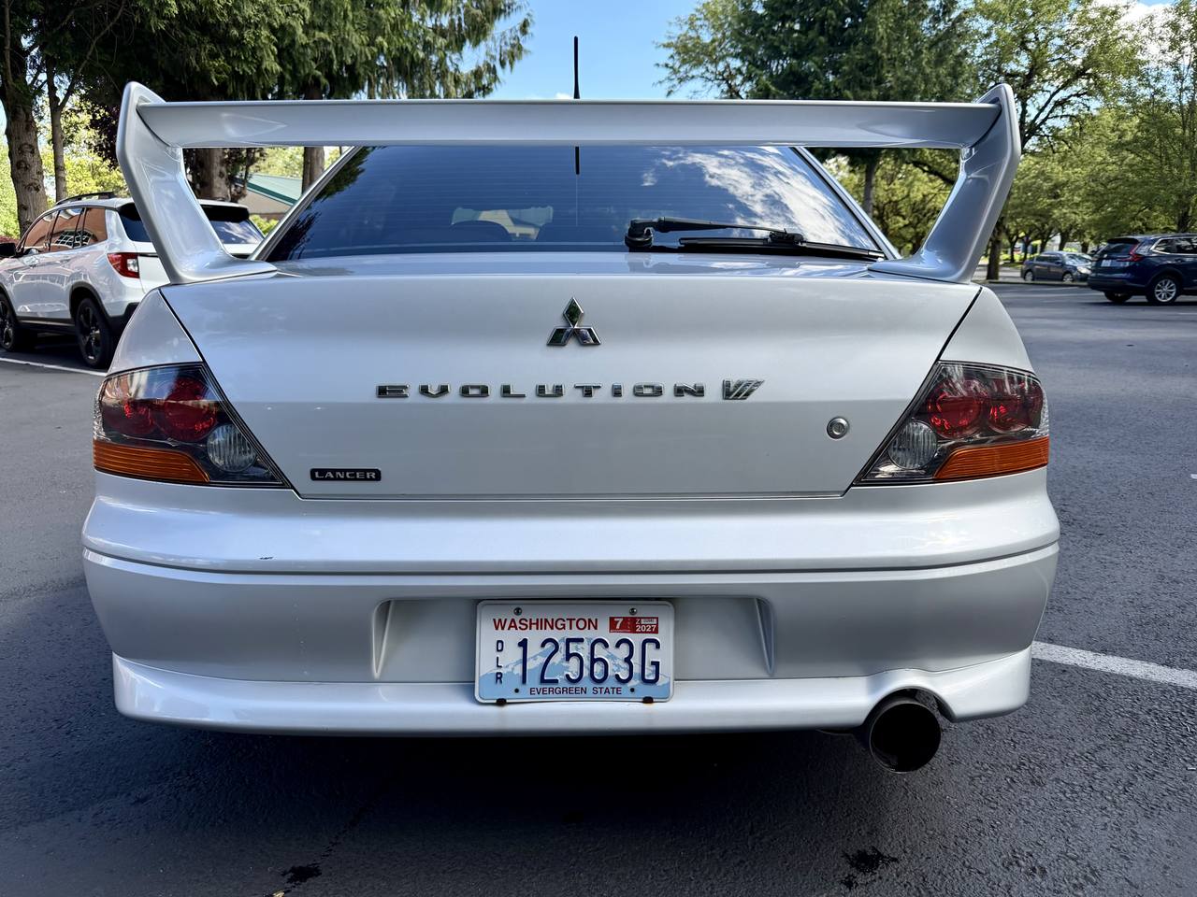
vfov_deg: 56.8
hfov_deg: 71.6
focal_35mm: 24
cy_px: 448
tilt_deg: -14.2
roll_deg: +1.6
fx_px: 830
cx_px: 598
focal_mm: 6.76
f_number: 1.78
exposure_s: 1/1437
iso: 100
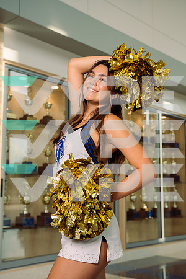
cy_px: 140
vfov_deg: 41.1
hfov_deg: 28.1
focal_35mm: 48
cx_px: 93
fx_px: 372
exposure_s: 1/250
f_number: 4.5
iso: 200
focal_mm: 48
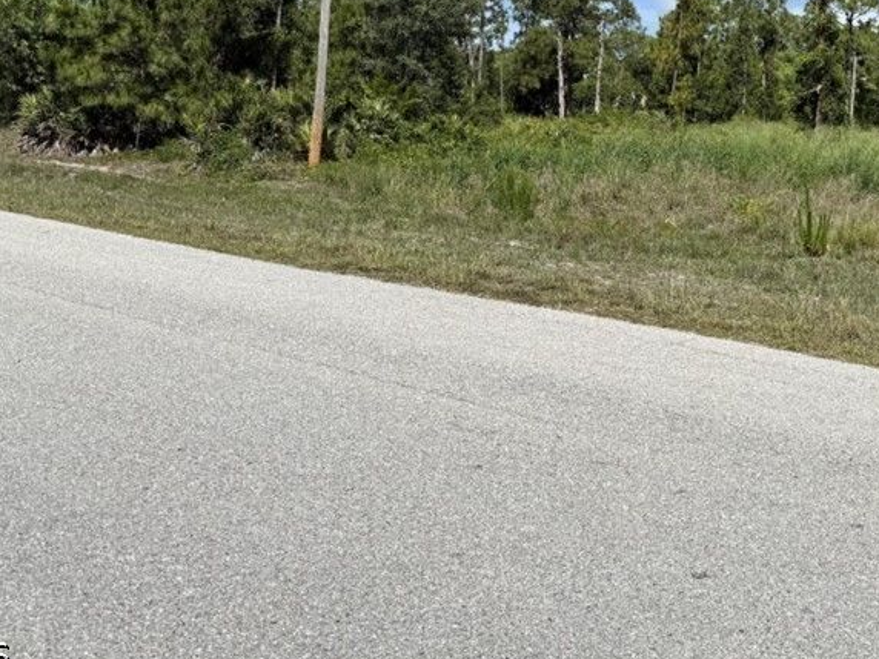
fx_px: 1092
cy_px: 91
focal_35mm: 43
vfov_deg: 32.3
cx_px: 652
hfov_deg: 42.6
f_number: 1.78
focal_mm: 6.76
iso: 80
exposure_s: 1/6711
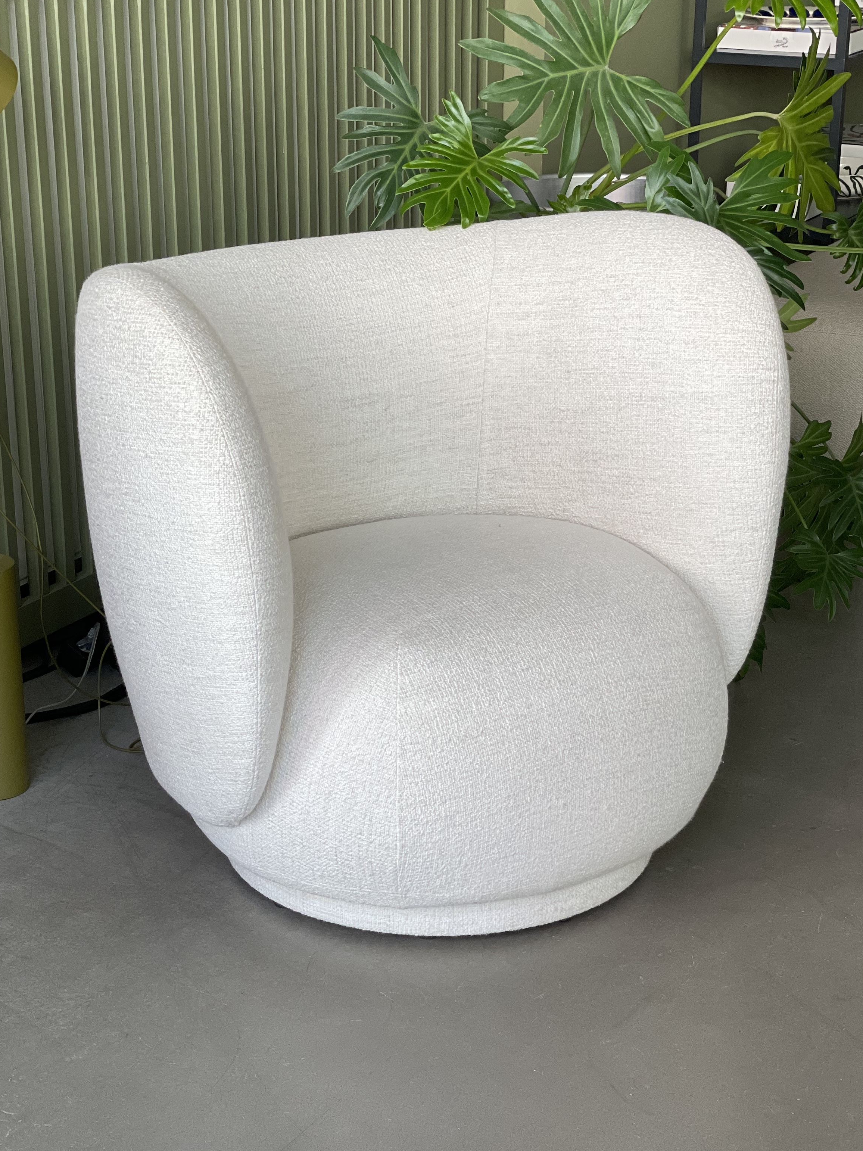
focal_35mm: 68
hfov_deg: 21.6
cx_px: 441
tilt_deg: -21.2
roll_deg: -0.1
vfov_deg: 28.5
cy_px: 683
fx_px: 2261
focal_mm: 6
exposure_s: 1/122
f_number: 2
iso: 64
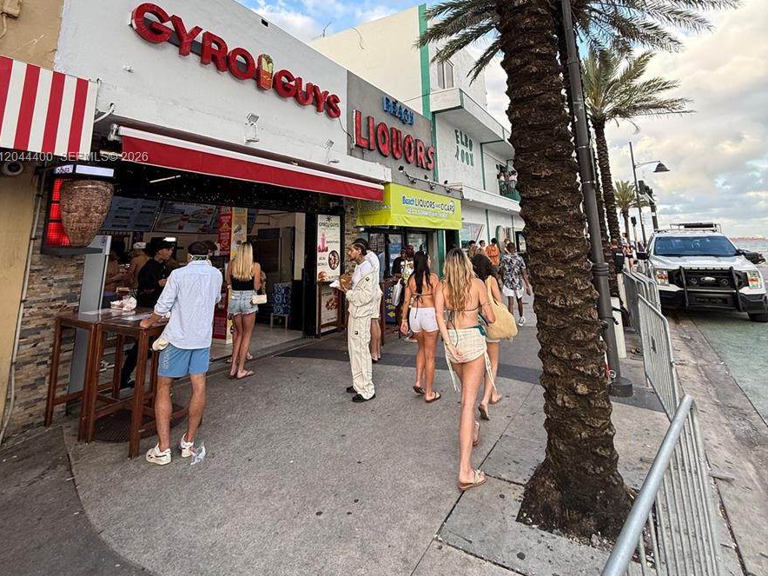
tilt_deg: +12.2
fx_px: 422
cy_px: 158
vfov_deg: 65.3
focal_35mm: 19
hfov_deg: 84.7
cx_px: 379
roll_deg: +0.3
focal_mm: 2.22
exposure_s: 1/249
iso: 64
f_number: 2.2
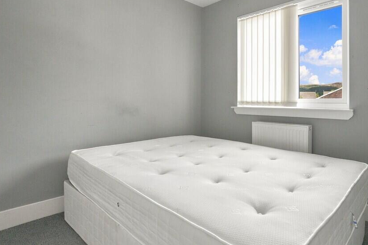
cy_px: 109
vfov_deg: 59.4
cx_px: 214
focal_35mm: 21
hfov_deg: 80.5
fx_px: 215
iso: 1250
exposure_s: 1/2500
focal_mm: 17
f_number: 4.5
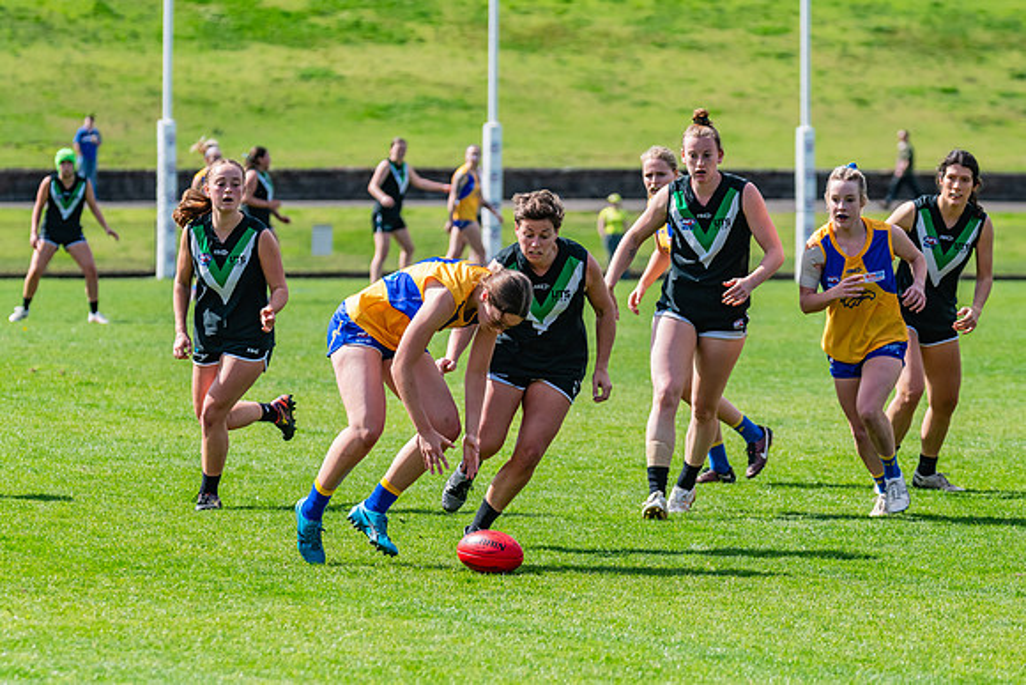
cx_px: 559
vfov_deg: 5.6
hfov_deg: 8.4
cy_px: 351
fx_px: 7022
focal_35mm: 246
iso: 800
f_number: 7.1
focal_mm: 220
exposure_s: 1/1600
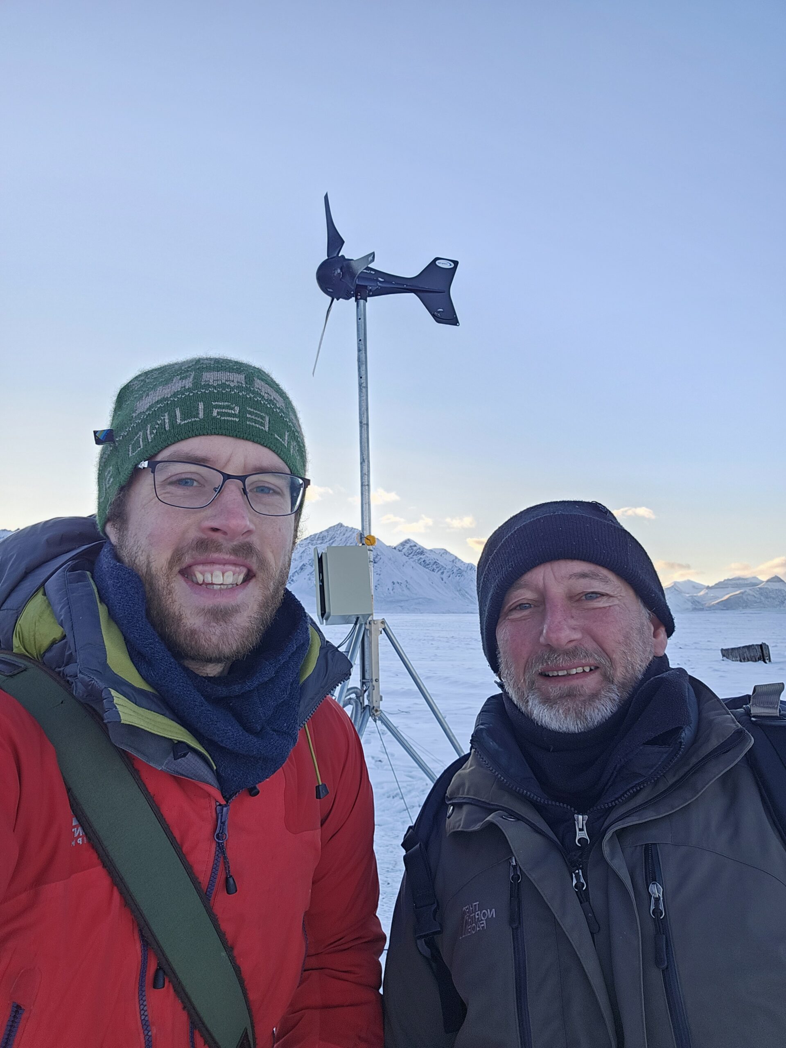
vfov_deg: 69.4
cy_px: 524
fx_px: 757
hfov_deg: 54.9
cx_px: 393
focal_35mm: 25
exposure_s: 1/136
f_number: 2.2
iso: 25
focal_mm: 3.3
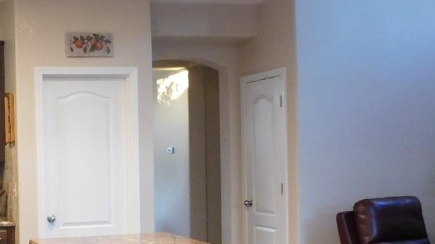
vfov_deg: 20.6
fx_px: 669
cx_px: 24
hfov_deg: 33.6
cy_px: 180
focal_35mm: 58
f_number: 3
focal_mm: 4
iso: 400
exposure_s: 1/20
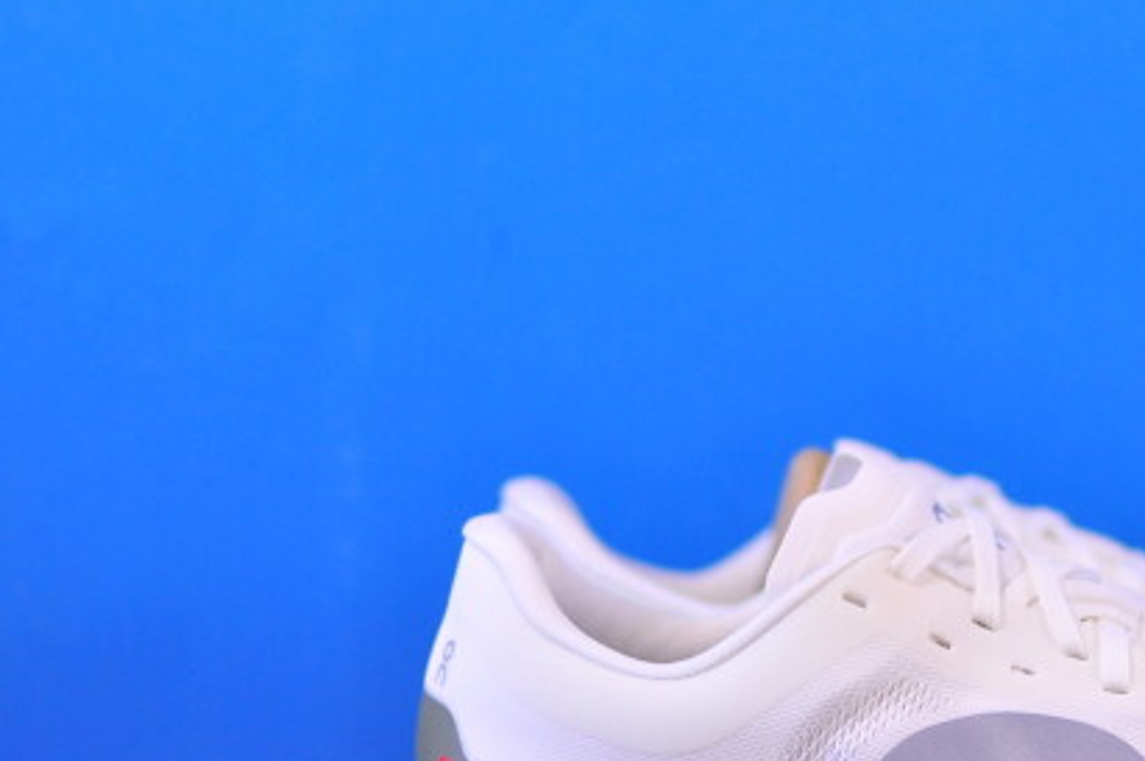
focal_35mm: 146
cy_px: 506
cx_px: 1070
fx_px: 4638
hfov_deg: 13.9
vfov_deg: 9.4
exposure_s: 1/320
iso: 250
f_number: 2.2
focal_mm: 50
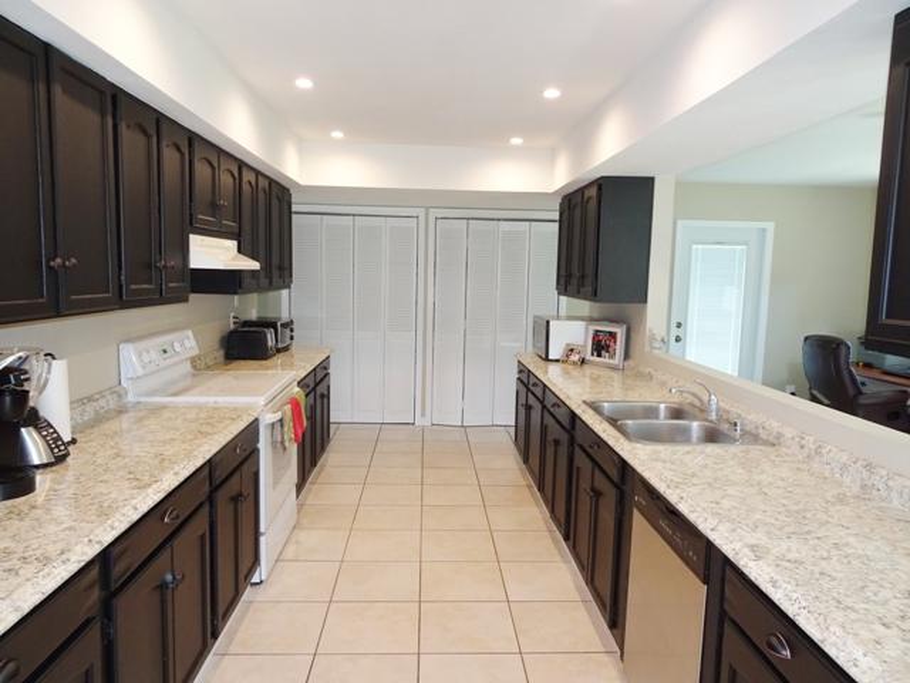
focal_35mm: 24
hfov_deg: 71.6
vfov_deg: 56.8
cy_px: 342
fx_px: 631
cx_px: 455
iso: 250
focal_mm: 4.1
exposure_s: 1/30
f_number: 3.5
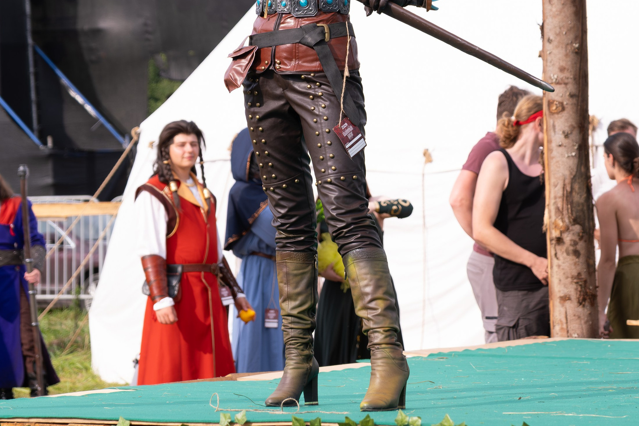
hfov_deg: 13.2
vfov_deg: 8.8
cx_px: 396
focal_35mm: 155
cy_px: 54
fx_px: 2751
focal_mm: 55
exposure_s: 1/1250
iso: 200
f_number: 3.6
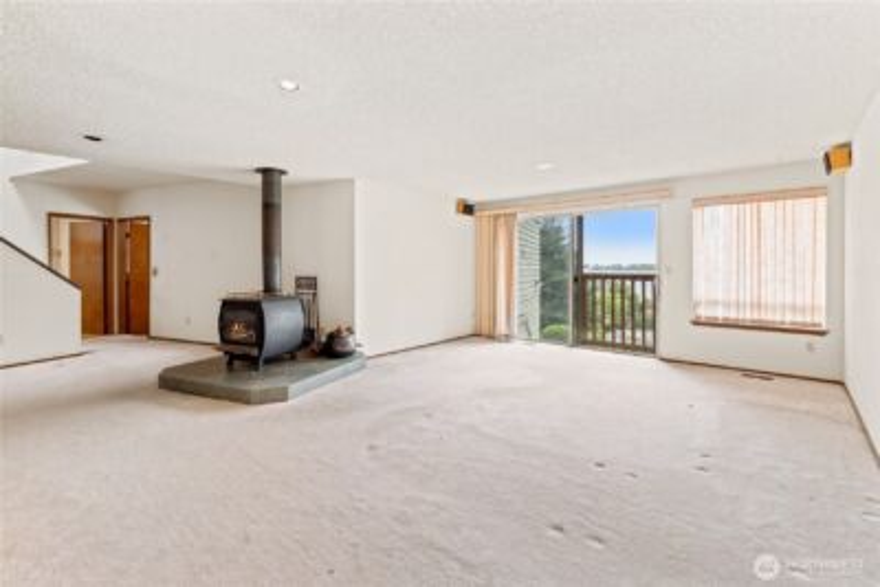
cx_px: 440
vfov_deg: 73.8
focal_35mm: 16
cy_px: 294
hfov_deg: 96.7
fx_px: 391
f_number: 8
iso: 125
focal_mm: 16
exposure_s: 1
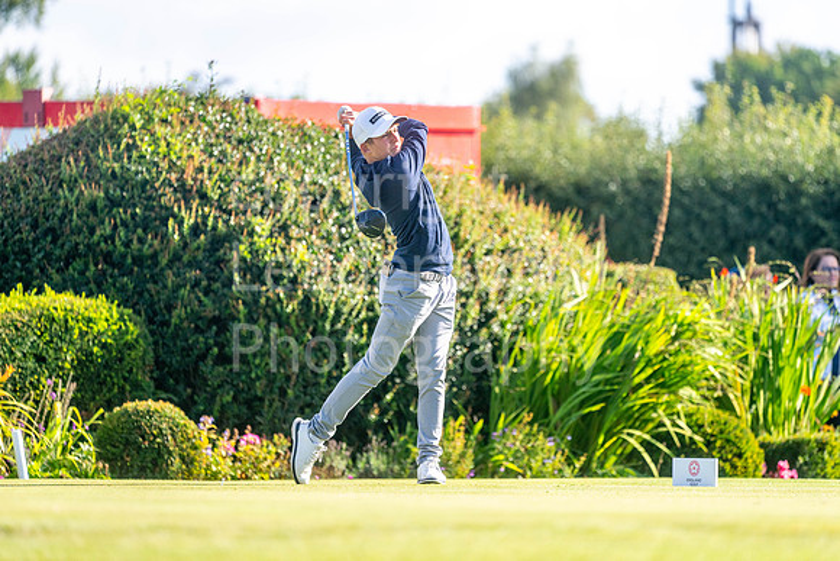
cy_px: 280
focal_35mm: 300
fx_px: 7001
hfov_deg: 6.9
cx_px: 420
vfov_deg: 4.6
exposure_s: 1/2500
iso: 320
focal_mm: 300
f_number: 4
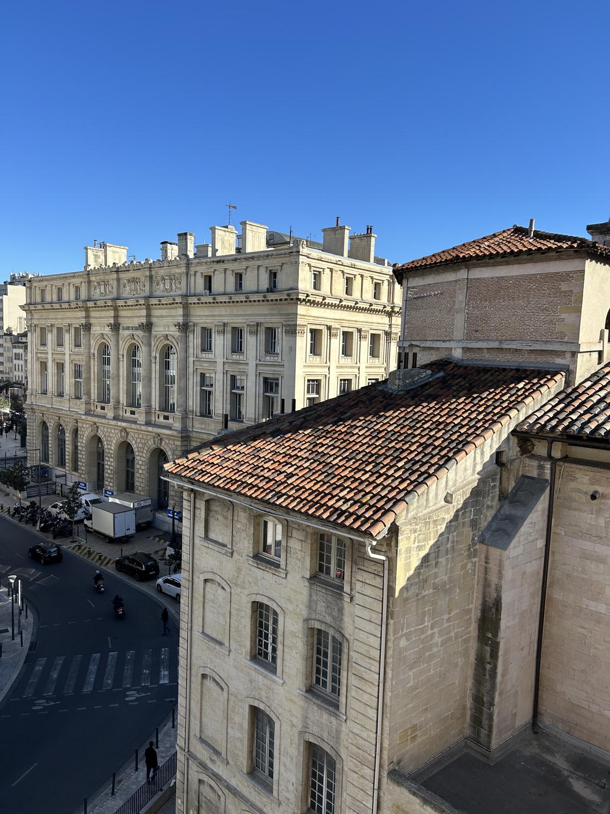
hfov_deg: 53.1
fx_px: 611
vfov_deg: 67.3
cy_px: 407
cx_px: 305
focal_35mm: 26
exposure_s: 1/2841
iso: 50
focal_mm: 5.7
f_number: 1.5
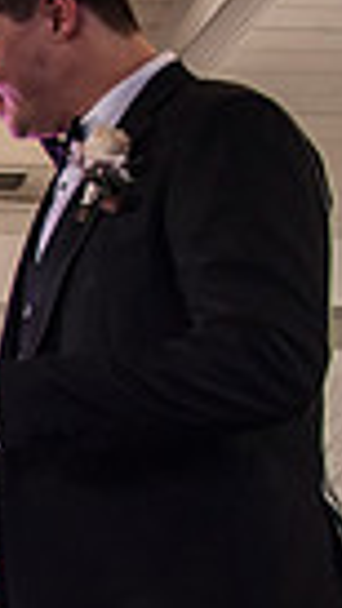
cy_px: 726
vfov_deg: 18.3
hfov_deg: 8.2
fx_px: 1791
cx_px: -870
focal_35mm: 111
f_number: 2.8
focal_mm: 24
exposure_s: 1/125
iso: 1600
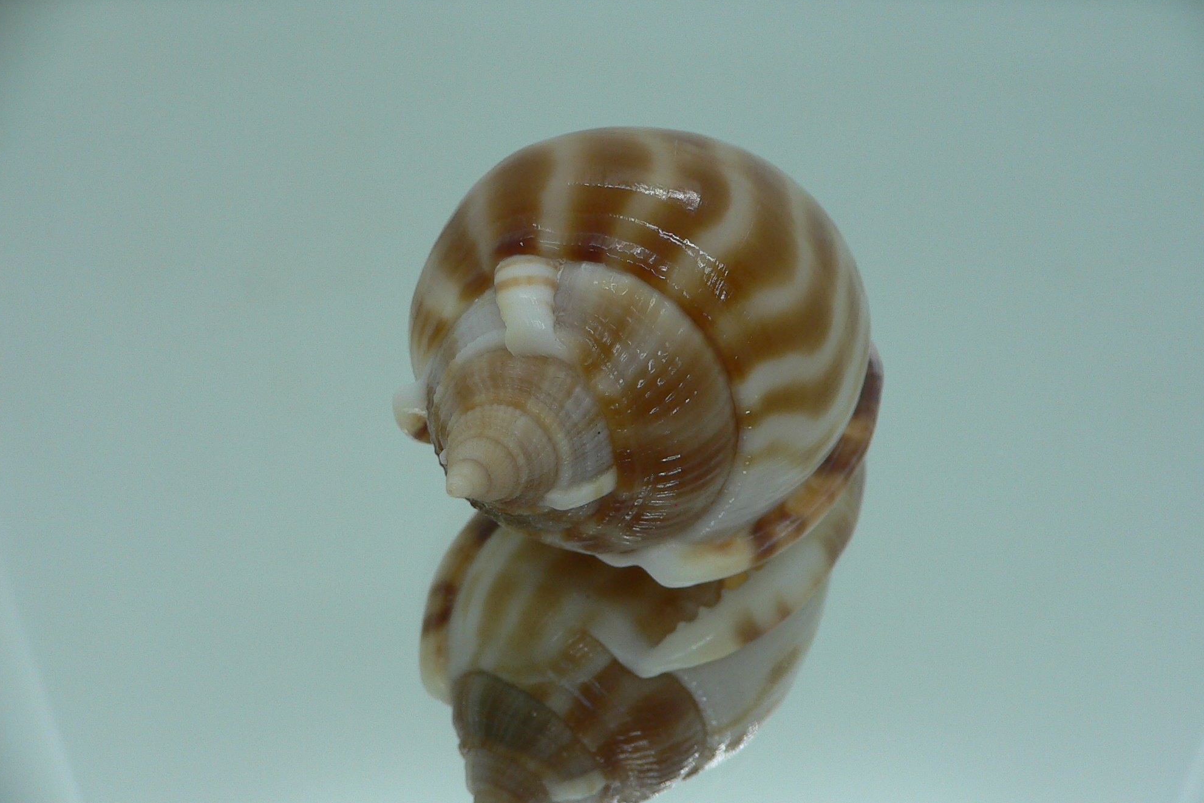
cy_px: 415
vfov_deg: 35.9
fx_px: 1237
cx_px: 608
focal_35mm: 37
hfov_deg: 51.9
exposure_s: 1/60
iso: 80
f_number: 2.8
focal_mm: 4.6
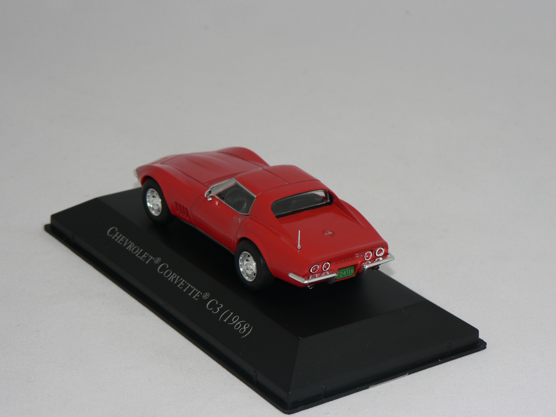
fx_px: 1670
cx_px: 278
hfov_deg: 18.9
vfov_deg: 14.2
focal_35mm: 104
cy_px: 208
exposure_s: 1/60
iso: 80
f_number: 3.2
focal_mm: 17.3
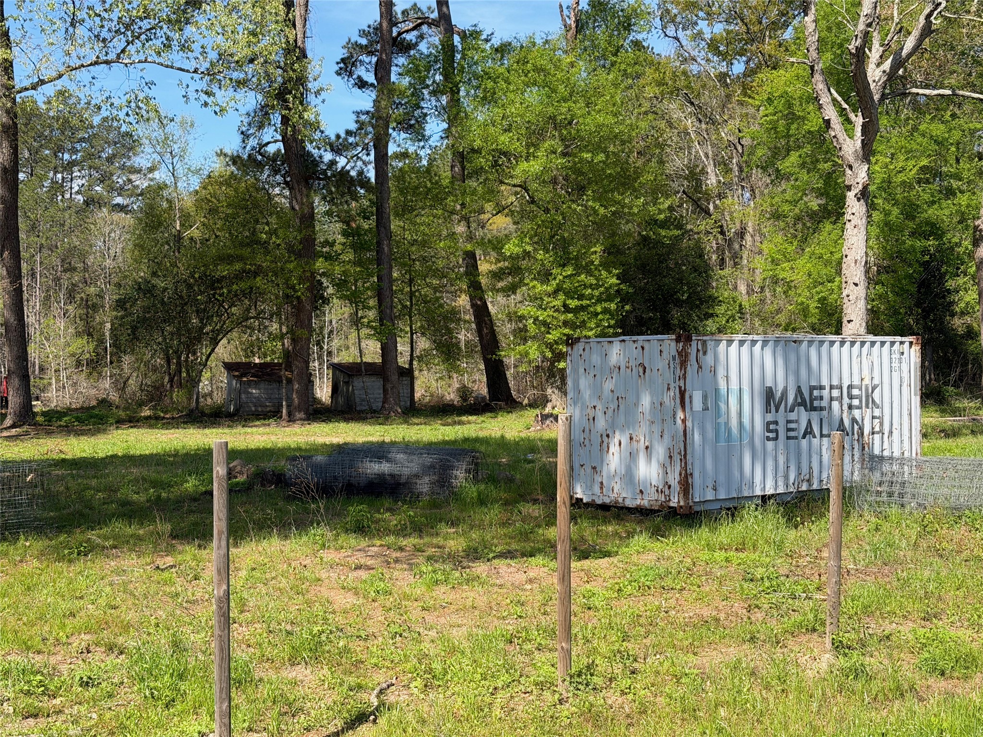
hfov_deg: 39.7
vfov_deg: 30.3
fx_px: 1363
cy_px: 368
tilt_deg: +3.4
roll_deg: -0.7
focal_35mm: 48
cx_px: 492
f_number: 1.78
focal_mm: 6.76
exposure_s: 1/2273
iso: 64
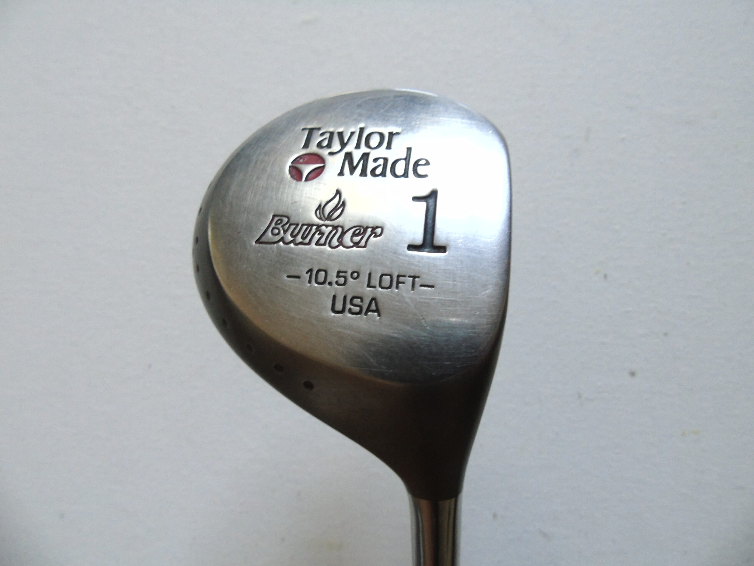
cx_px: 377
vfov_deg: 54.9
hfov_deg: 69.4
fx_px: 545
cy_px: 283
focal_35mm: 25
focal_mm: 4.4
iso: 320
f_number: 3.4
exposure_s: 1/30
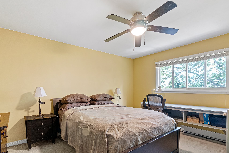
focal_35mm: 18
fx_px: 114
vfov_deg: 67.0
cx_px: 105
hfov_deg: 89.8
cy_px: 88
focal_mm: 10
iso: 640
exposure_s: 1/2.5
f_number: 6.3
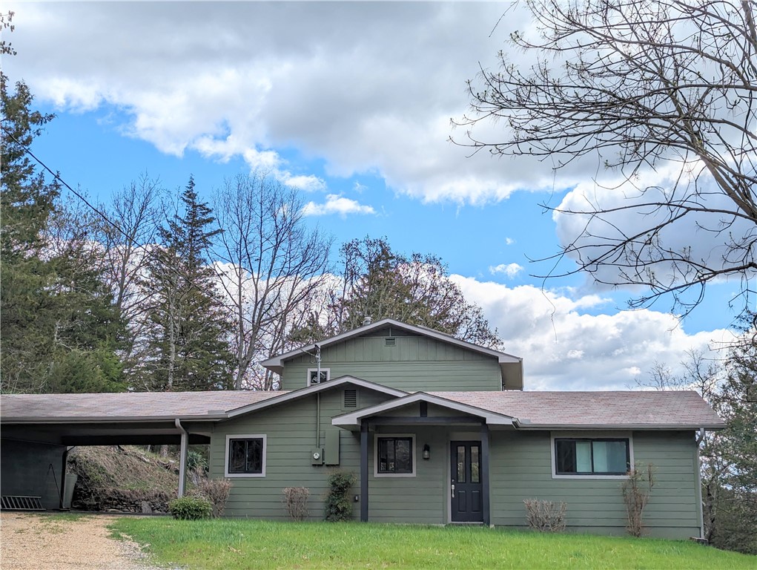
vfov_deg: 30.3
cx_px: 378
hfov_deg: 39.6
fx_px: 1051
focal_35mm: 48
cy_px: 285
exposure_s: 1/3623
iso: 47
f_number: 1.85
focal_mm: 6.81
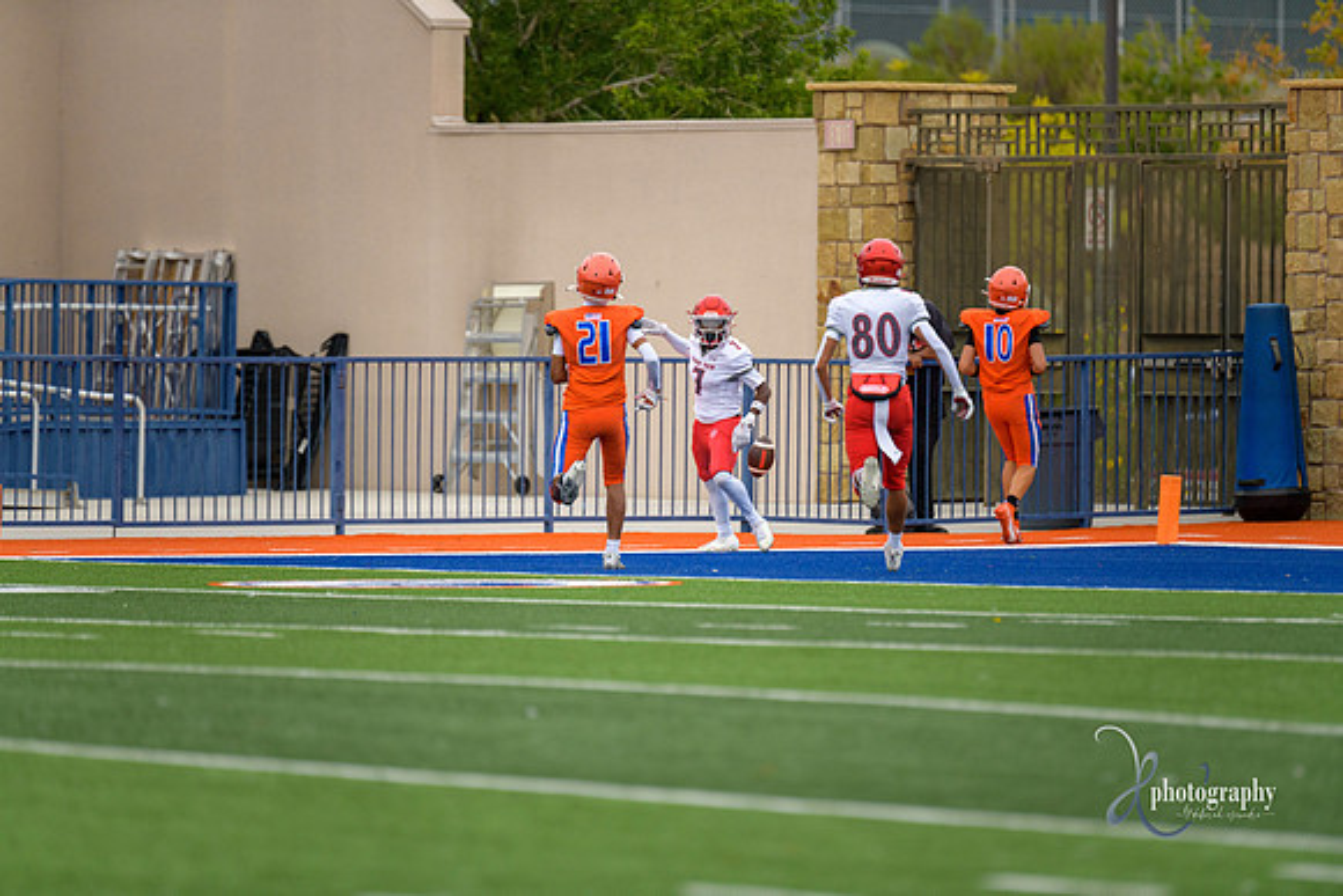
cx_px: 672
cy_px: 448
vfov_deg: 4.6
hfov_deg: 6.9
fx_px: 11194
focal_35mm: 300
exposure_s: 1/1000
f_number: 2.8
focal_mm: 300
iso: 360
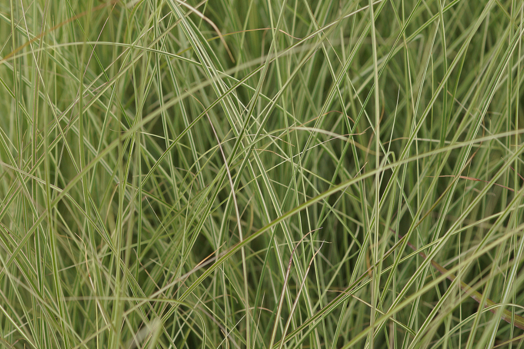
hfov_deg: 13.2
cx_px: 264
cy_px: 176
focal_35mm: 156
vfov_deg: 8.8
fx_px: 2270
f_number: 4.5
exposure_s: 1/160
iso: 400
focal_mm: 100
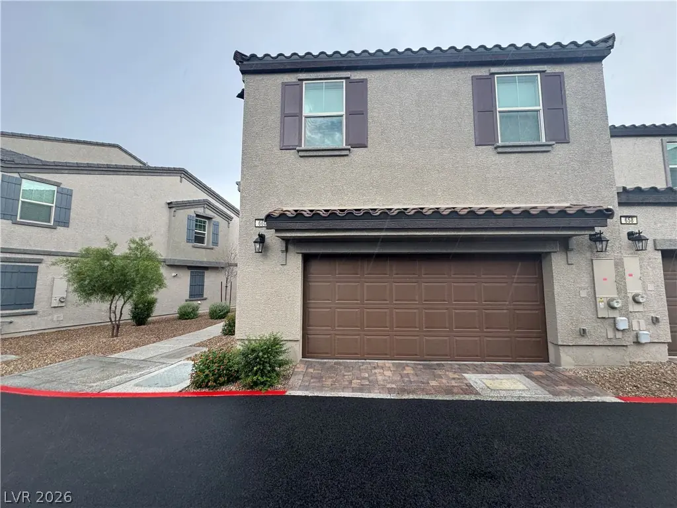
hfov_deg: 102.1
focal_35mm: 14
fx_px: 274
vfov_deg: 85.7
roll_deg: +1.8
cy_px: 254
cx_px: 338
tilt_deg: +2.5
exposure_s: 1/151
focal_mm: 2.22
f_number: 2.2
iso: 40
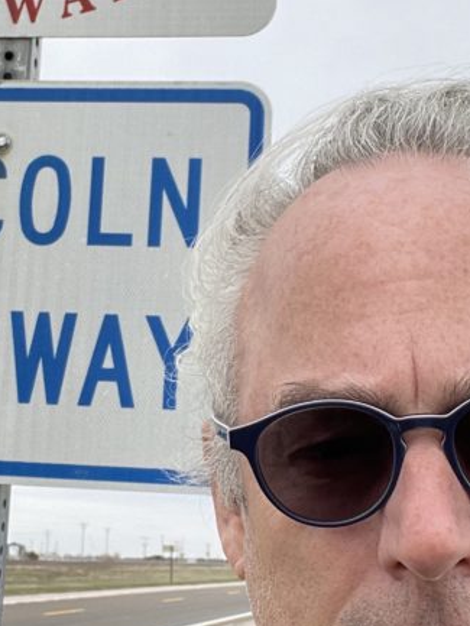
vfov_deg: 27.4
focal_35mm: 71
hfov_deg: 20.7
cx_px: 156
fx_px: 1285
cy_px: 298
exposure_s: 1/636
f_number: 2.2
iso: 25
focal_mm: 2.71
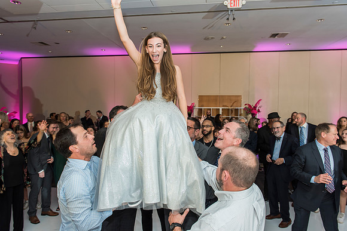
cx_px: 174
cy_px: 116
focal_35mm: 24
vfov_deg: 53.2
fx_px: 231
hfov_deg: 73.7
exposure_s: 1/100
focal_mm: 24
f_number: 4
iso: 1000
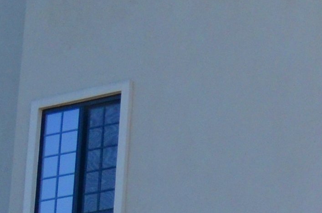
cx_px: 780
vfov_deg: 5.4
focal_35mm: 251
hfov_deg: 7.6
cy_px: 282
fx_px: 2240
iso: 500
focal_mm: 24
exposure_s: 1/4000
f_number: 3.5
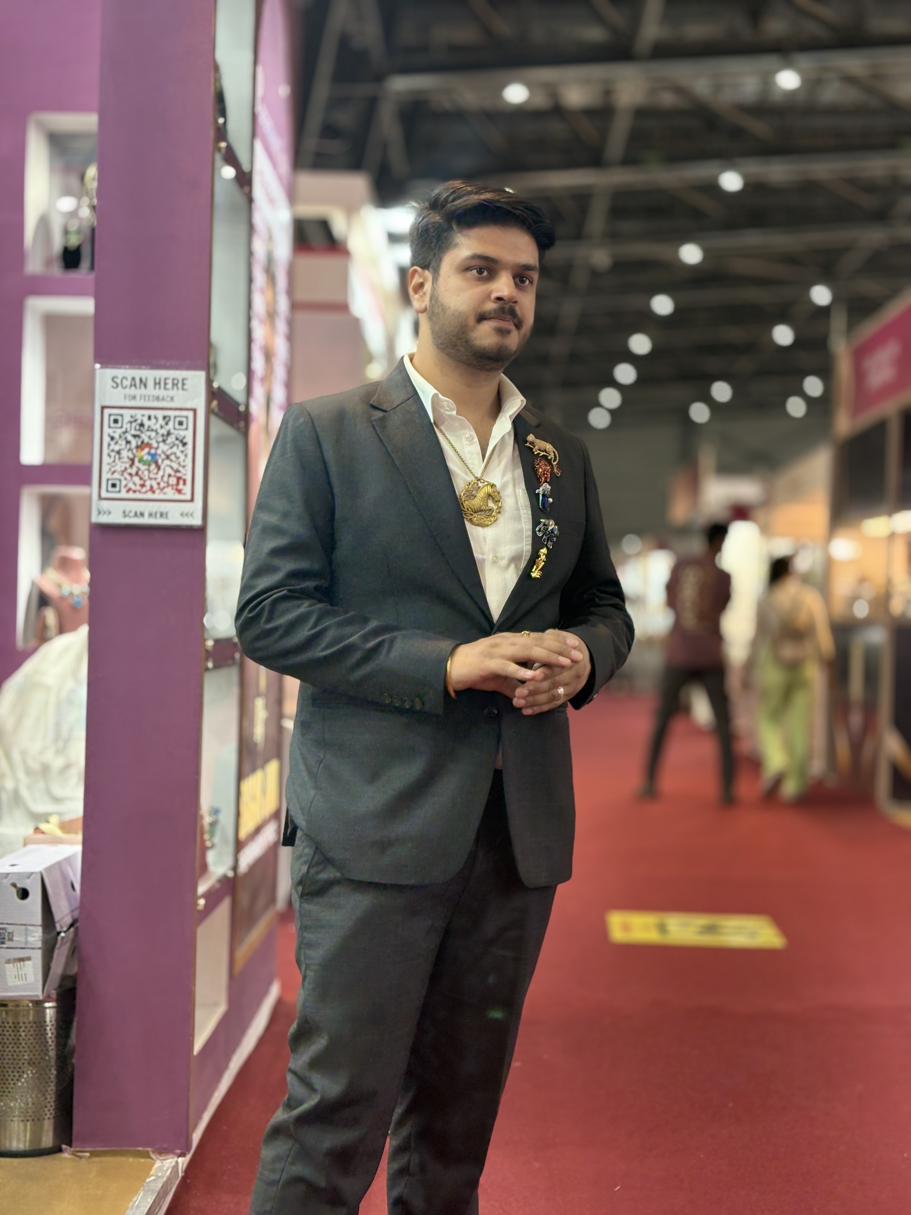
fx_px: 1825
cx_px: 456
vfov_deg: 36.8
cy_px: 608
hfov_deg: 28.0
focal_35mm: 52
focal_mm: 5.96
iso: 80
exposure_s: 1/100
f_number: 1.6
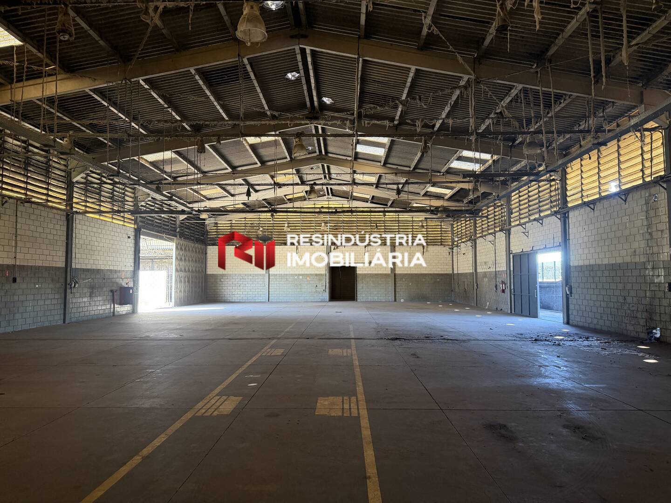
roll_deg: -0.7
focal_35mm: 24
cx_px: 336
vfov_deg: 56.8
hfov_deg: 71.6
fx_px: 465
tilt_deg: +3.5
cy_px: 252
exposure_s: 1/60
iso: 320
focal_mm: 6.76
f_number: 1.78
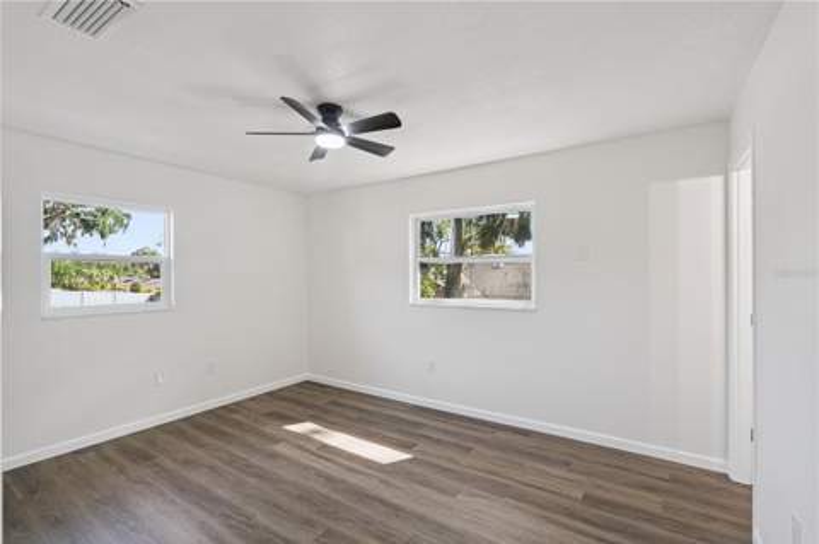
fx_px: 364
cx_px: 410
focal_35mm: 16
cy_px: 272
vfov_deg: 73.6
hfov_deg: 96.8
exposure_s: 1/50
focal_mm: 16
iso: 400
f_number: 9
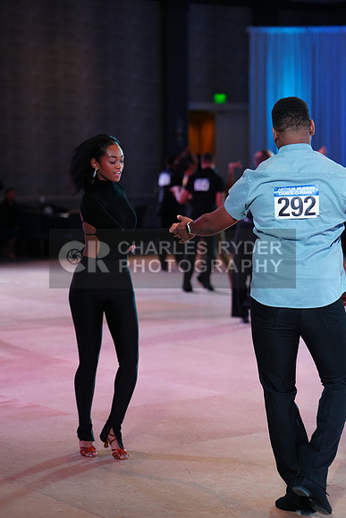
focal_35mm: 91
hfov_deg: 15.0
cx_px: 173
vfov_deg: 22.4
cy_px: 259
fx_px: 1311
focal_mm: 91
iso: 1600
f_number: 2.8
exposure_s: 1/500
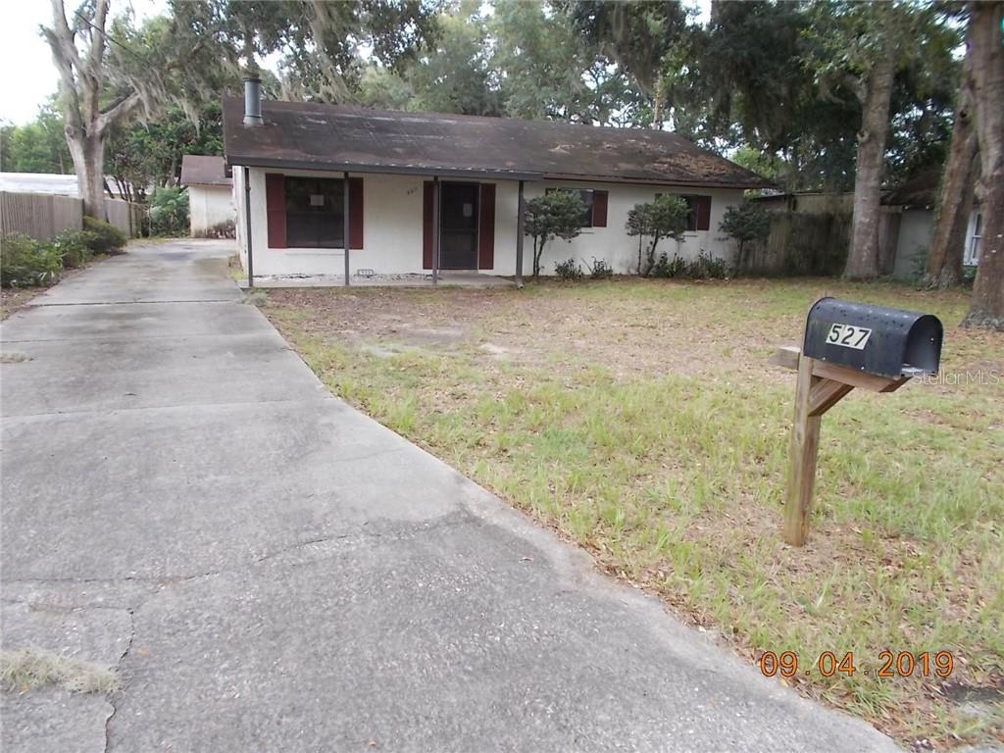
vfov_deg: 53.1
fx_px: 754
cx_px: 502
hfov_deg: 67.3
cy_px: 376
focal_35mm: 26
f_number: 3.2
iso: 80
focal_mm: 4.6
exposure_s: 1/80
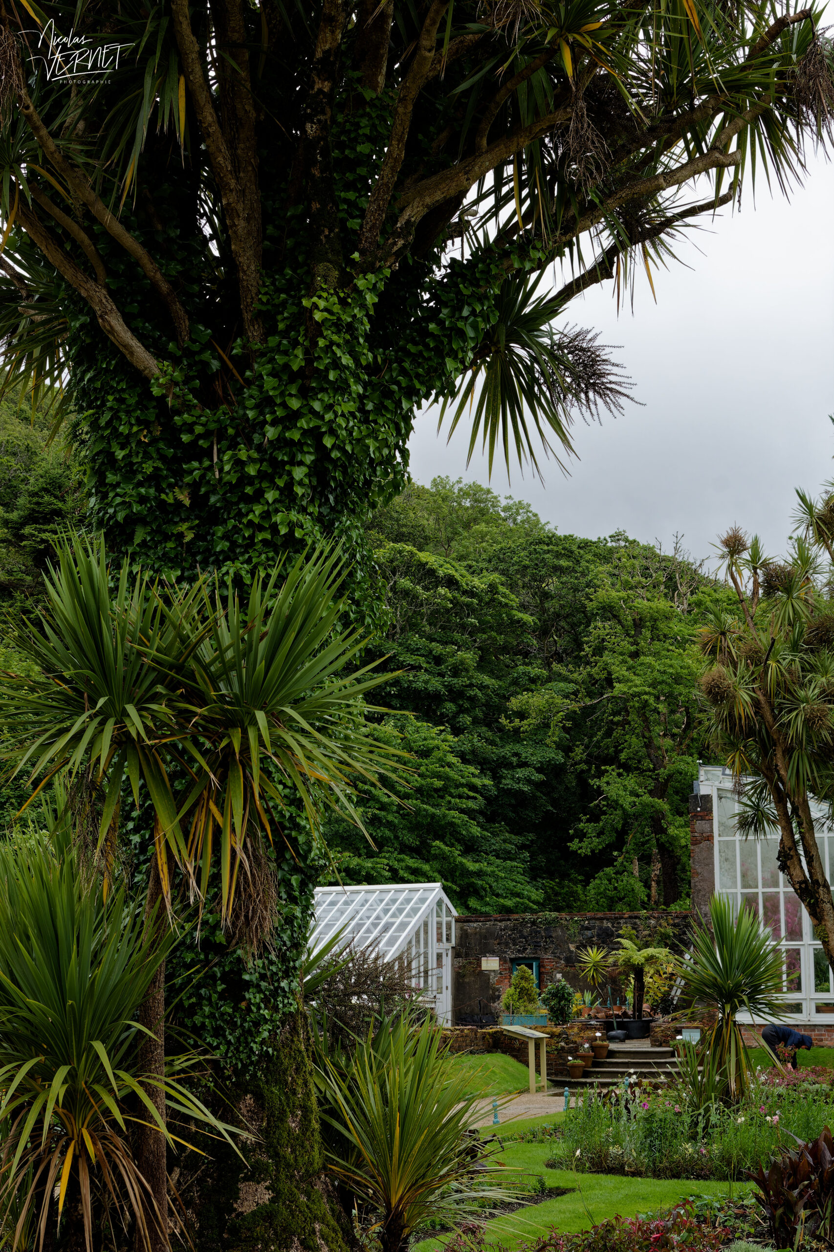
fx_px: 1825
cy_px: 626
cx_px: 417
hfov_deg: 25.7
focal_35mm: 52
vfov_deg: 37.9
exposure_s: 1/400
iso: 800
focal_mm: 35
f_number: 8
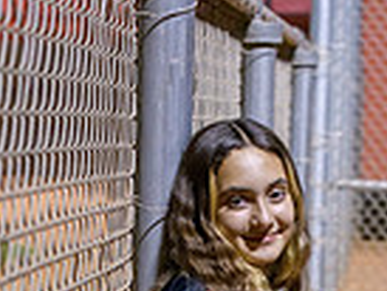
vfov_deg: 6.5
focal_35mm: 221
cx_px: 246
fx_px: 2473
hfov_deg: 8.9
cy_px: 562
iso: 4000
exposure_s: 1/250
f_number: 5
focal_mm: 70
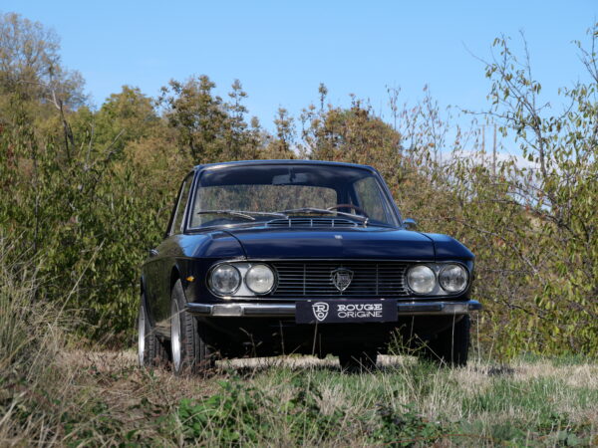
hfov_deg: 16.4
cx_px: 299
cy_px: 224
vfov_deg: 12.3
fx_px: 2073
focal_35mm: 120
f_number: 8
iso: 200
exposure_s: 1/500
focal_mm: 60
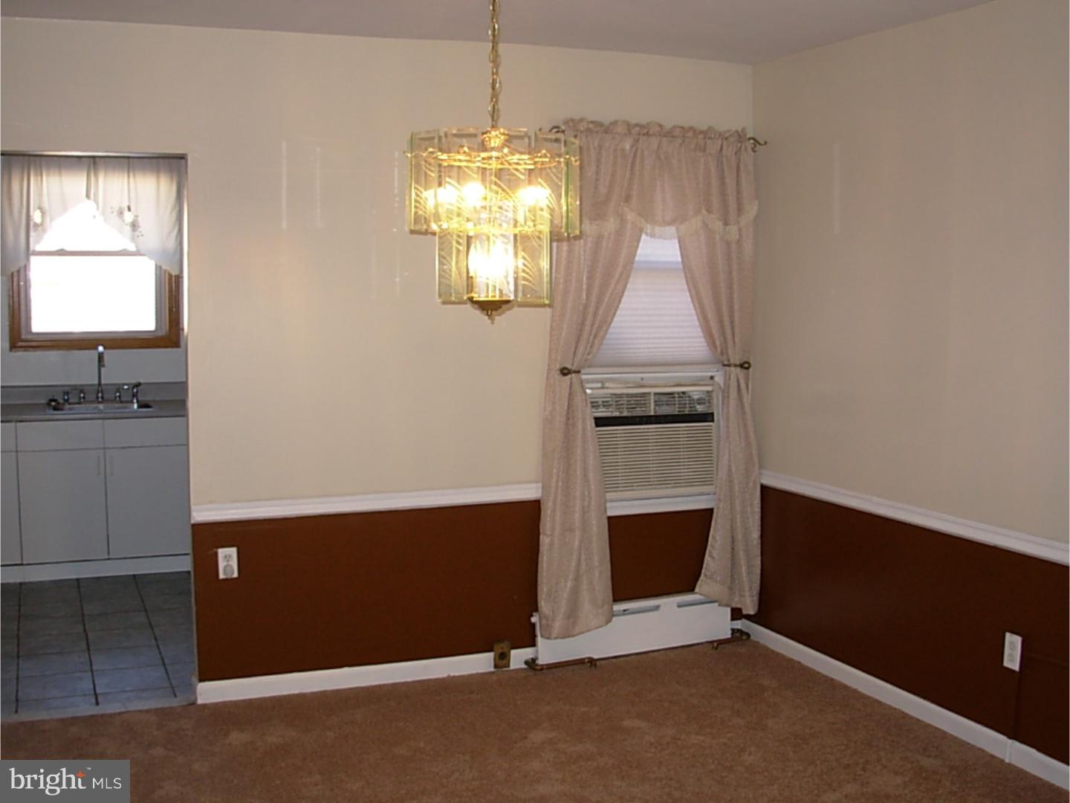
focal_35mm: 38
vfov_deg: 37.7
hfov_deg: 49.0
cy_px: 402
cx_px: 535
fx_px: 1175
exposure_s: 1/39.2
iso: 61
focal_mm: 6.3
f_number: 2.9
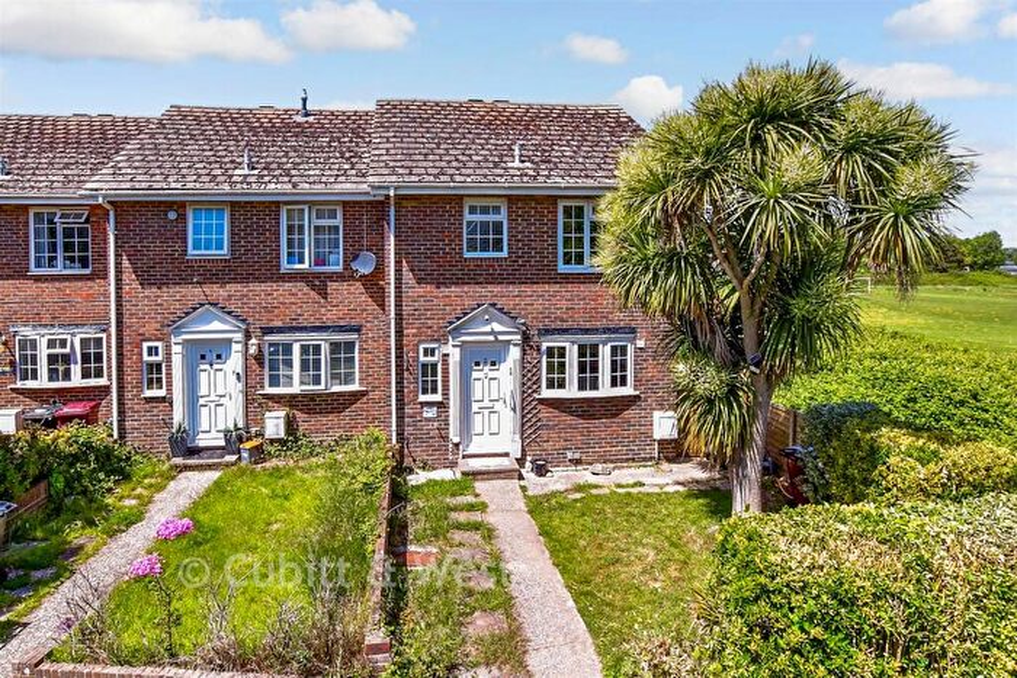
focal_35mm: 15
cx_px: 508
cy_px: 339
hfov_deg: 100.4
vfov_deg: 77.4
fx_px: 424
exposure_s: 1/1250
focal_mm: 10
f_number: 8
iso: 1250
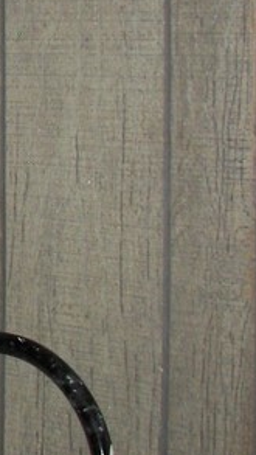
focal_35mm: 137
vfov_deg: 15.6
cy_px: 154
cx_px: -383
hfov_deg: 8.1
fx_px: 1652
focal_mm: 6
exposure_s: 1/30
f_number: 2.8
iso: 100
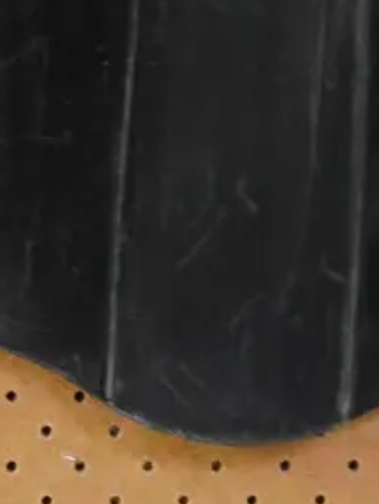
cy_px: -398
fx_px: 2596
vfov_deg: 10.5
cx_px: -91
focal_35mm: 178
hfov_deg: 8.3
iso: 3200
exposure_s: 1/6
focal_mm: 22
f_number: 4.8
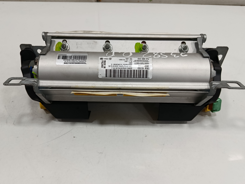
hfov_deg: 59.9
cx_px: 116
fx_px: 212
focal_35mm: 30
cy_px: 108
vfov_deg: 46.6
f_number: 1.7
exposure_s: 1/100
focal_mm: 5.24
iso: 921
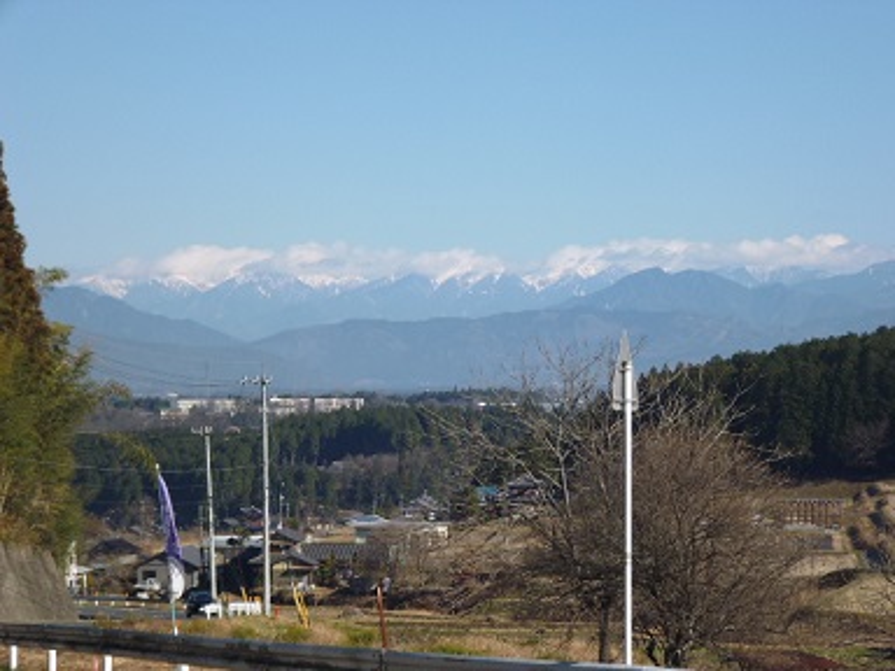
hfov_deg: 16.4
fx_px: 3103
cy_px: 336
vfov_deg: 12.3
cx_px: 448
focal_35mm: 120
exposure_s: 1/250
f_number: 6.9
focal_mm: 21.5
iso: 100
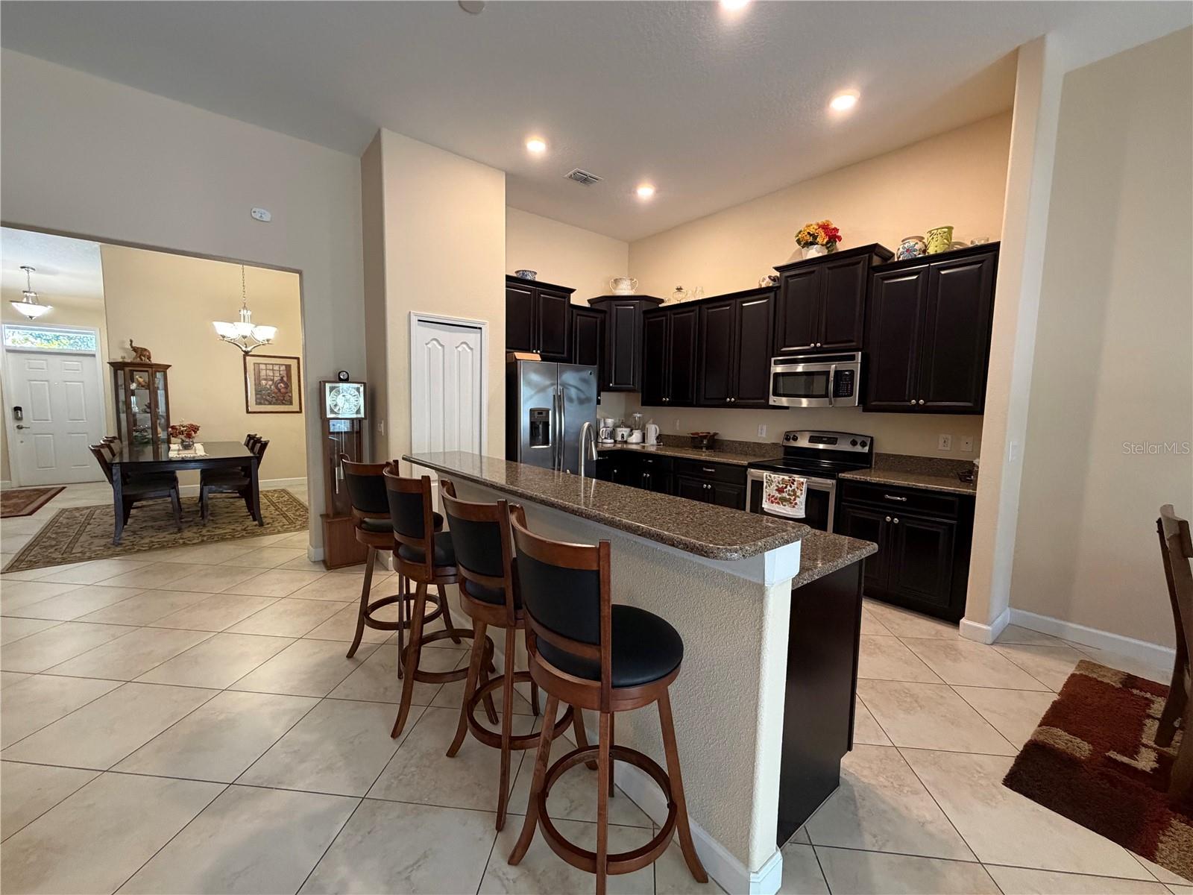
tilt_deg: -5.3
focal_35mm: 14
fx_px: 482
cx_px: 596
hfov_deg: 102.1
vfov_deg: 85.7
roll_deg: -1.1
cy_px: 448
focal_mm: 2.22
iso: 500
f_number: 2.2
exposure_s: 1/60
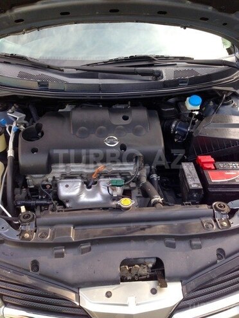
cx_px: 120
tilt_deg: -33.9
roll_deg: -0.3
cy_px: 159
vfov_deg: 55.4
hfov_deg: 42.9
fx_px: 304
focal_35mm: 33
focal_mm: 4.12
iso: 50
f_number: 2.4
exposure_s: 1/120
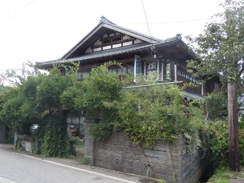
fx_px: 211
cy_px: 92
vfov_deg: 46.8
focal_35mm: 30
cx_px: 122
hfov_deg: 60.0
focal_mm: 5.4
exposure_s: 1/250
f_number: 3.5
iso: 100
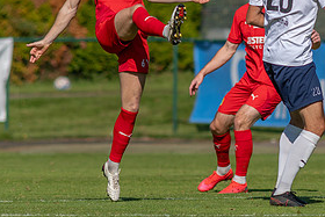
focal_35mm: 1268
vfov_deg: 1.1
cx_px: 275
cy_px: 90
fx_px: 11453
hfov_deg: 1.6
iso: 100
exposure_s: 1/2000
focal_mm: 300
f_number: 3.5
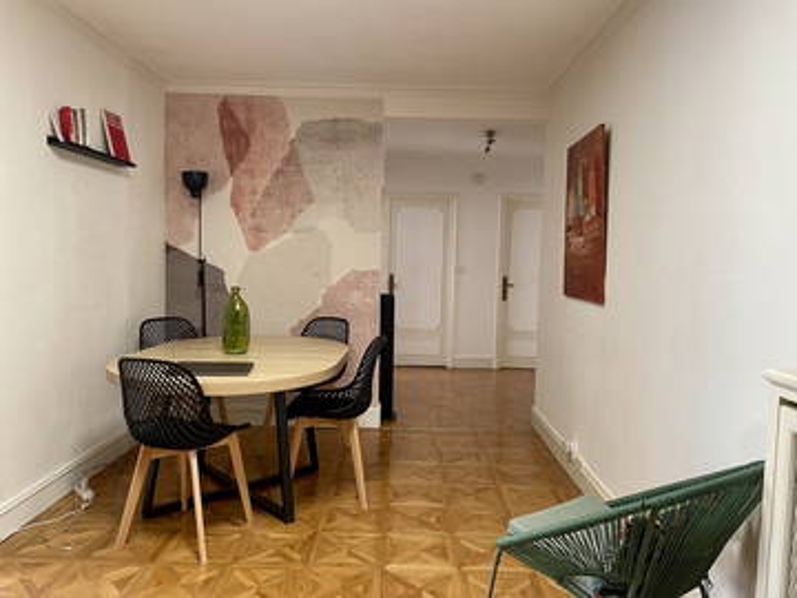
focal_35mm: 26
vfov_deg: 53.1
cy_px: 299
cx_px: 398
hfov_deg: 67.3
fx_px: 599
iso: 125
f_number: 1.6
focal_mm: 4.2
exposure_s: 1/49
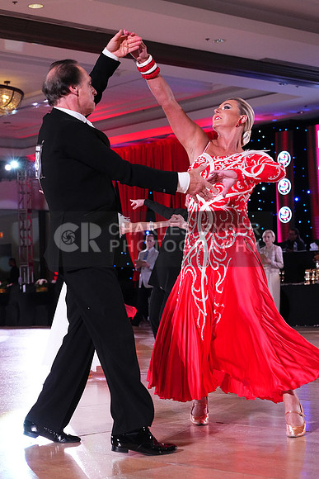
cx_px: 160
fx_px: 983
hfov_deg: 18.4
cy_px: 240
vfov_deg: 27.3
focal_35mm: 74
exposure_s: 1/320
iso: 8000
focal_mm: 74
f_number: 6.3
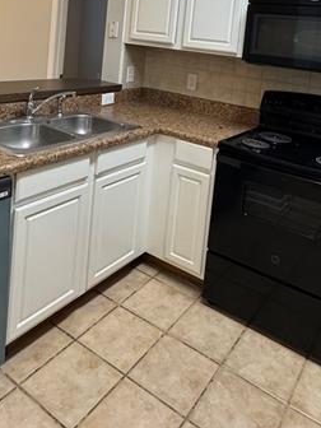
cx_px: 180
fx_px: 396
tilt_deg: -4.1
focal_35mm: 32
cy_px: 62
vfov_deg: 51.7
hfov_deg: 44.1
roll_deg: -5.0
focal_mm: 2.22
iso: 250
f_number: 2.2
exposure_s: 1/60
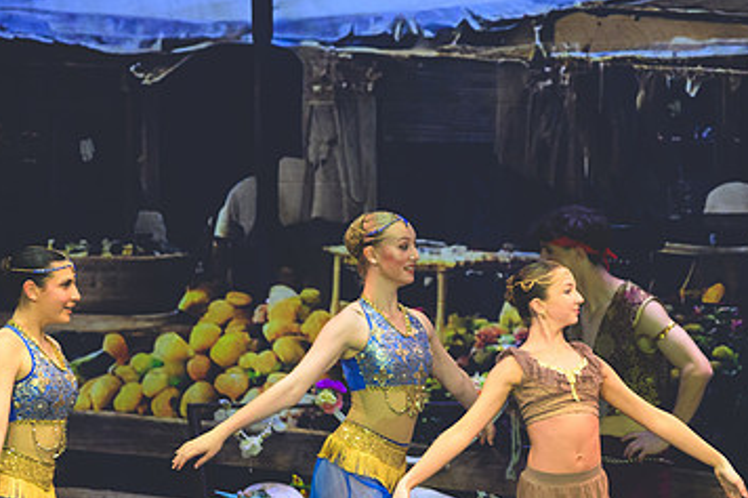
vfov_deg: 2.8
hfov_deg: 4.2
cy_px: 351
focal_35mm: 489
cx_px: 443
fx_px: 10155
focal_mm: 200
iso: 2000
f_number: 2.8
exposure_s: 1/500
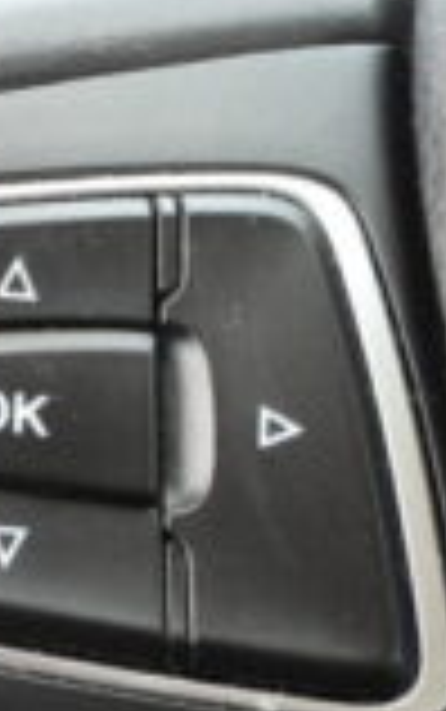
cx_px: -122
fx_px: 3242
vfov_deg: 12.5
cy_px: 338
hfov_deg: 7.8
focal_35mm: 167
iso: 100
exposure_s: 1/50
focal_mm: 6.3
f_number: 3.2
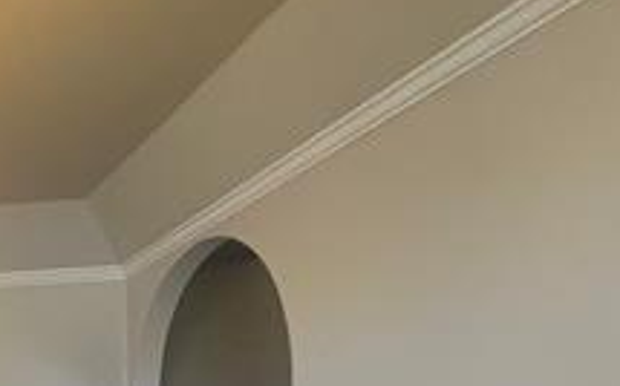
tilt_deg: -4.7
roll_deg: +4.0
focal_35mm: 41
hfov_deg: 32.0
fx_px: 692
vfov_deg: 26.1
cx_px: -242
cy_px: 517
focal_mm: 1.57
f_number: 1.8
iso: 160
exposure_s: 1/60
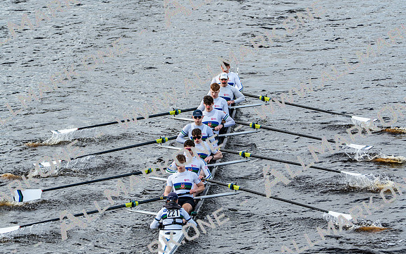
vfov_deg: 4.1
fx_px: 3508
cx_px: 202
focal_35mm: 317
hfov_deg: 6.6
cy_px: 132
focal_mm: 309
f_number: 6.3
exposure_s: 1/1250
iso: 500
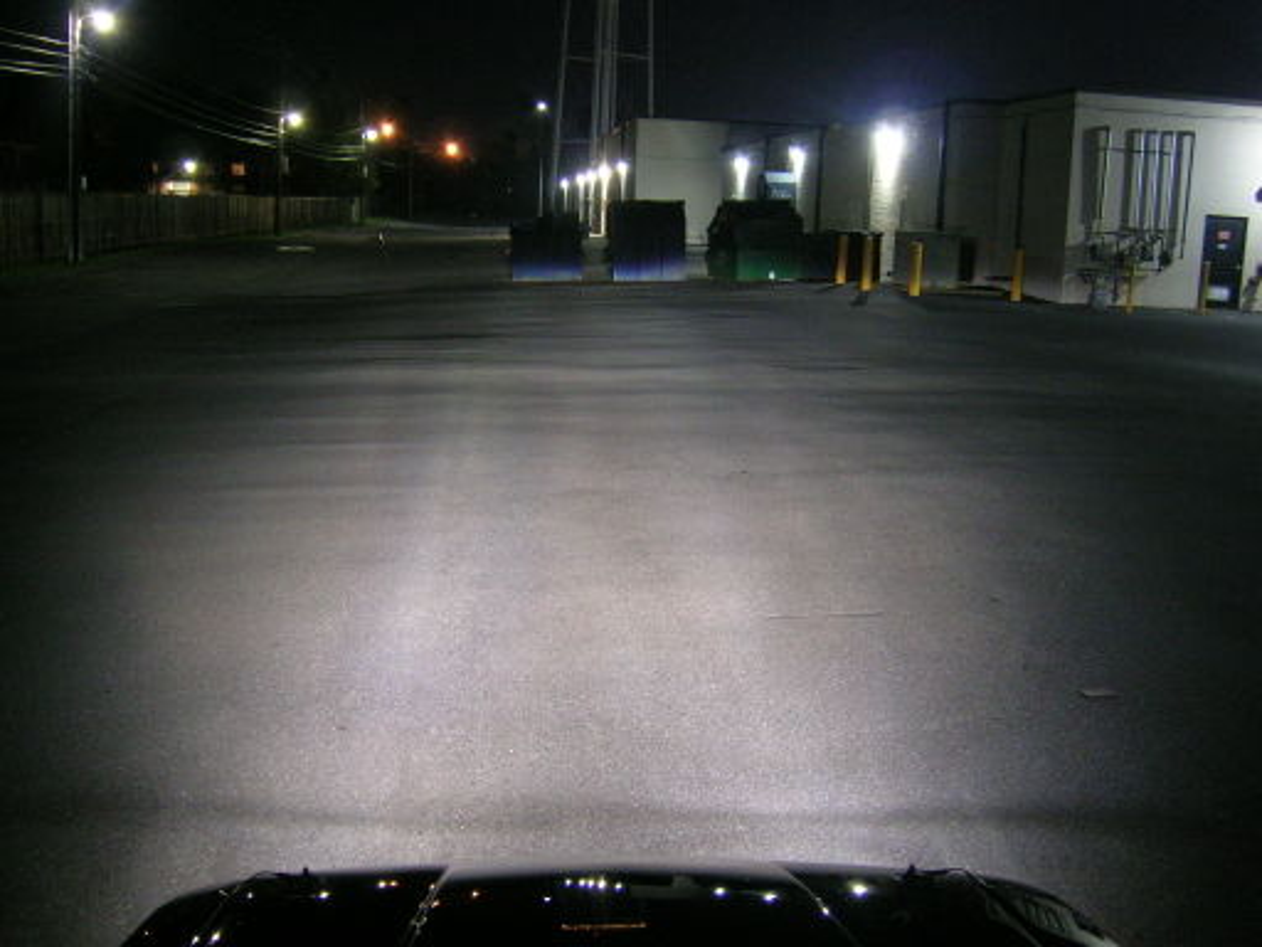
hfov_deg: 52.6
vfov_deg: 40.7
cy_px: 474
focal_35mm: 35
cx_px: 631
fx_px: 1276
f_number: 2.8
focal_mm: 5.4
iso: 200
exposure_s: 1/3
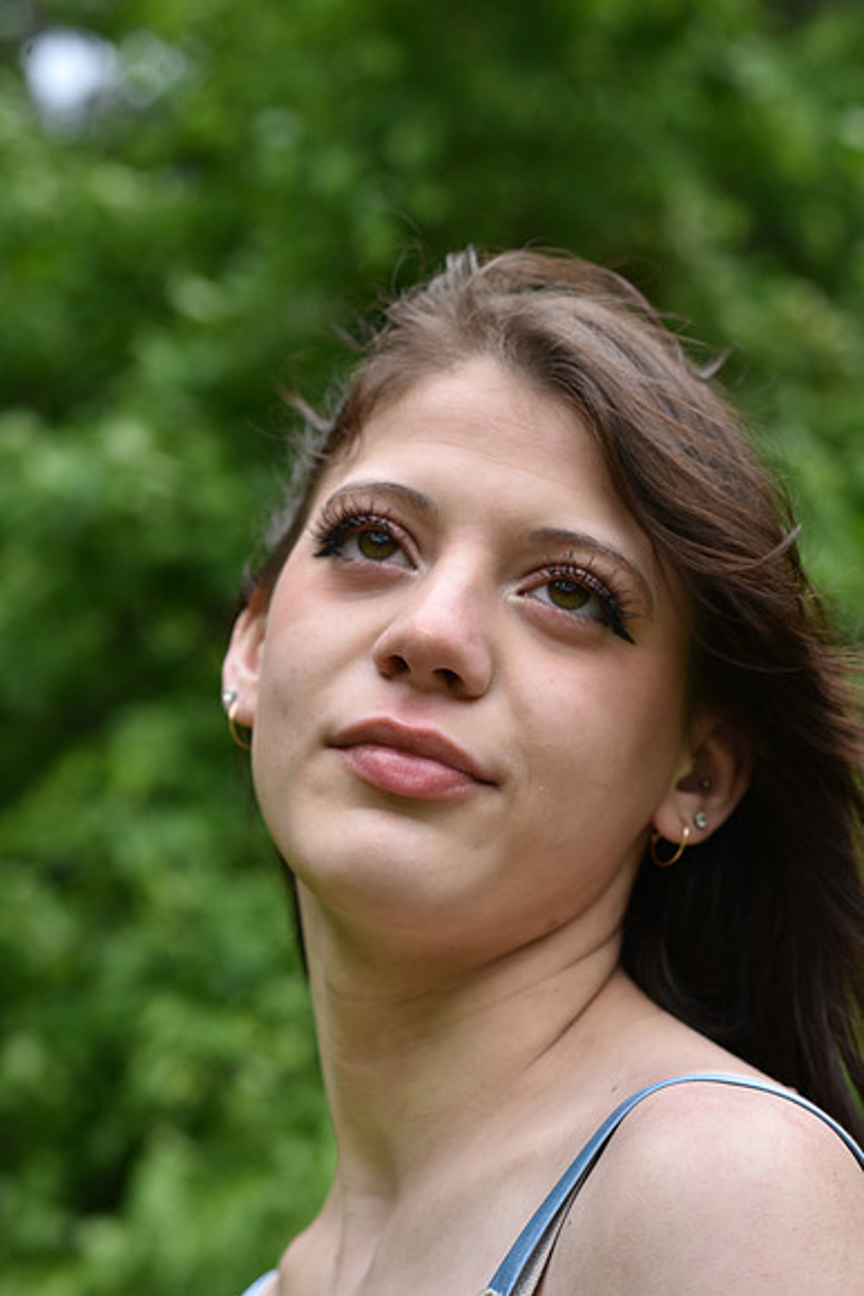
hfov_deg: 16.1
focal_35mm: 85
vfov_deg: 23.9
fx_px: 3058
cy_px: 648
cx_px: 432
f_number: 6.3
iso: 200
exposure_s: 1/200
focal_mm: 85
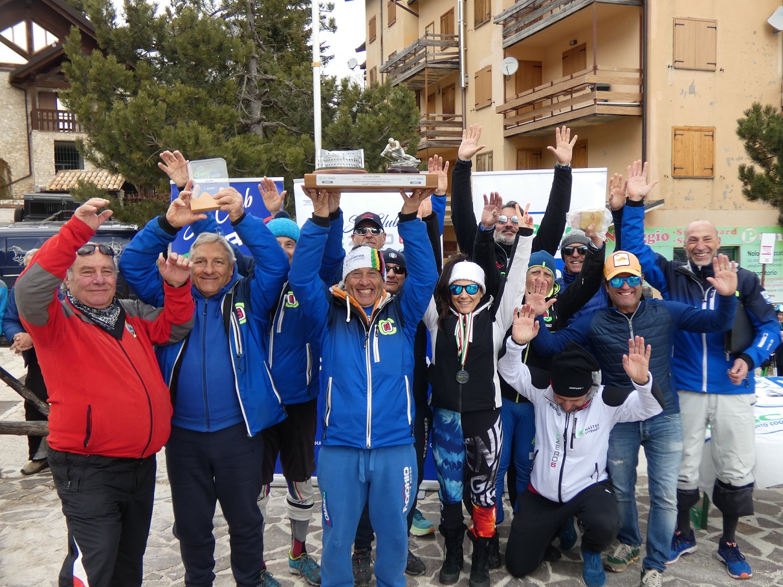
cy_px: 294
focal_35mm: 33
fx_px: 747
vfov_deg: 43.0
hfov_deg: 55.3
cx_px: 392
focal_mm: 6
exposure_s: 1/200
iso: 80
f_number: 3.4
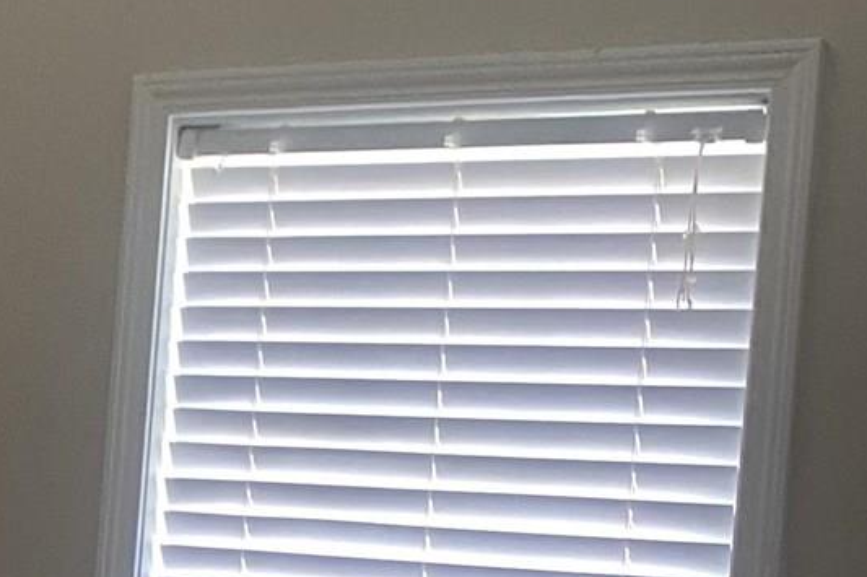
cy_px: 650
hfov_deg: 16.3
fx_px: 2817
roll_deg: -4.0
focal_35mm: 117
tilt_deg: -3.5
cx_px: -332
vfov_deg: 11.5
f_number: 1.8
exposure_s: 1/60
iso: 250
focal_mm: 4.25
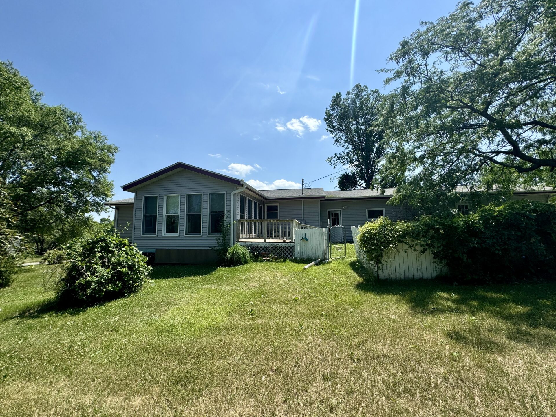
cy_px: 208
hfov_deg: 102.1
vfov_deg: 85.7
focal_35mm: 14
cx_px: 278
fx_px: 225
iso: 50
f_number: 2.2
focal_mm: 2.22
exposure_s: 1/2273
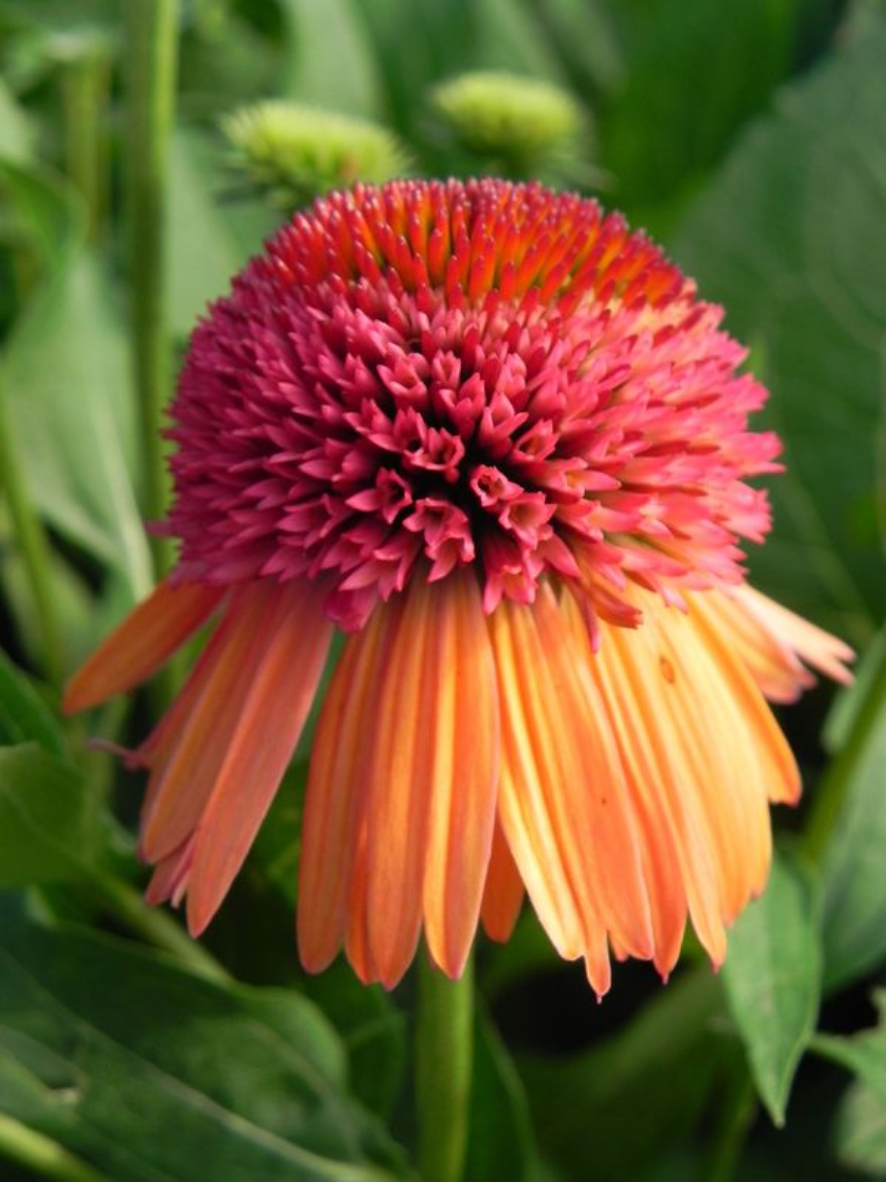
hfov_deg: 31.5
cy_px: 591
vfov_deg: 41.2
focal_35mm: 46
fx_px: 1570
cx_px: 443
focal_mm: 8.2
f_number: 3.5
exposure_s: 1/400
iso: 160
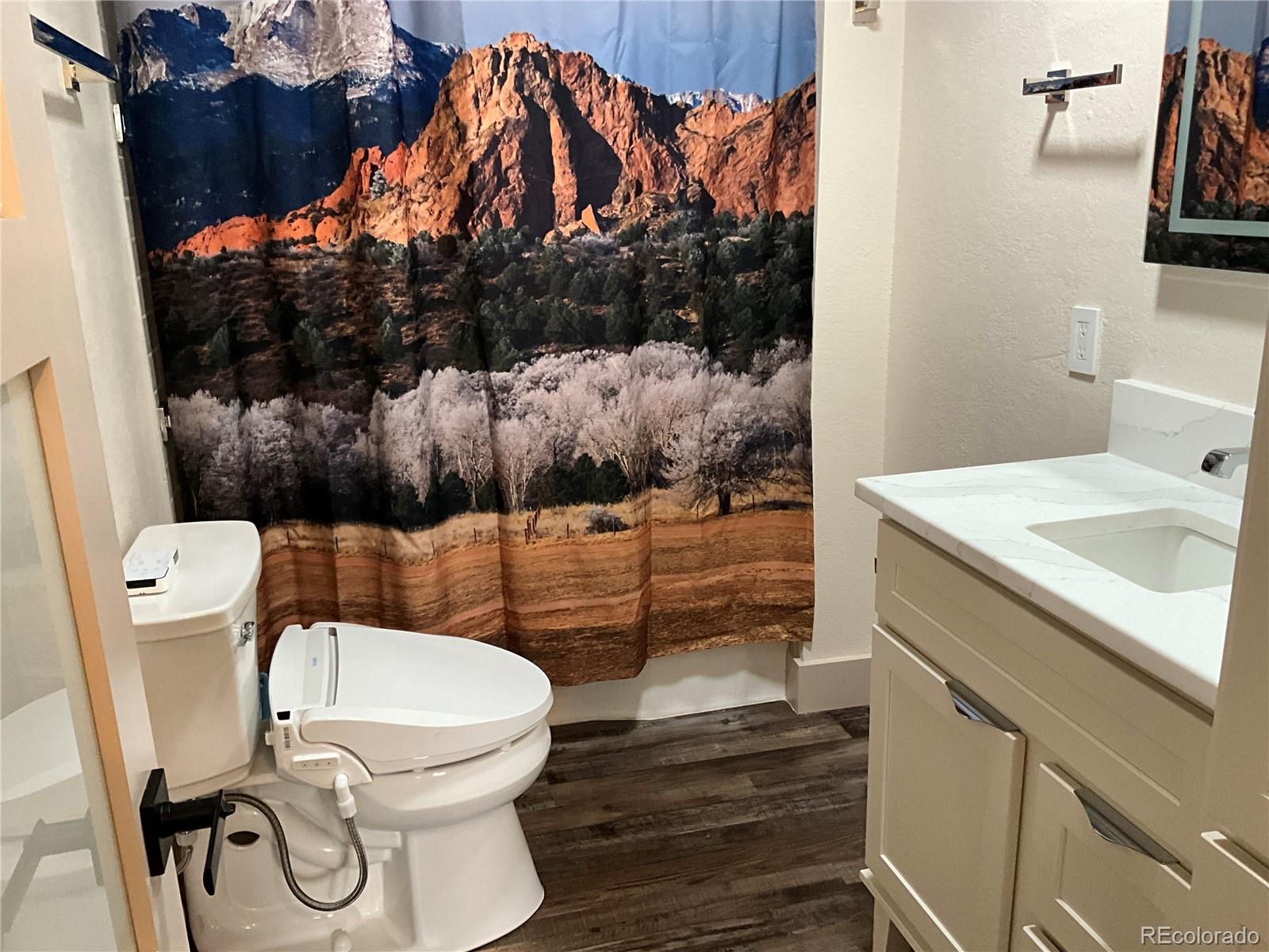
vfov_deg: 48.2
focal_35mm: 29
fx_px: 1063
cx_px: 634
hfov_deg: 61.7
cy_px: 476
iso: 160
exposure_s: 1/60
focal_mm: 3
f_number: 1.8
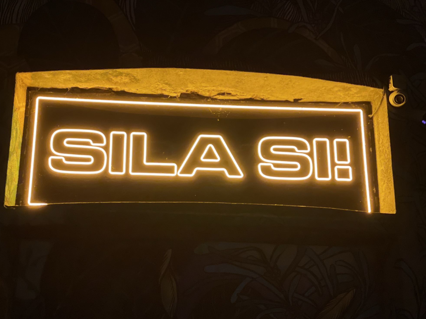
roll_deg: -0.7
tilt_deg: +19.7
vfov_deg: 22.6
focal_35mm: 65
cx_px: 213
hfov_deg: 29.8
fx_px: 800
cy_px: 161
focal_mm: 7.5
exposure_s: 1/60
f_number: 2.2
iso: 500
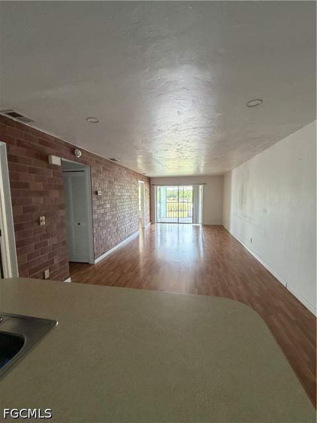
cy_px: 212
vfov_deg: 102.1
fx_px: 171
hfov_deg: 85.7
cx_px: 158
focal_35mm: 14
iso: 320
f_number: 2.2
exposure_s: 1/63
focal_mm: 2.22
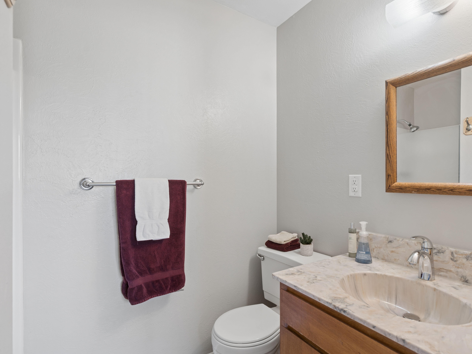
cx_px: 258
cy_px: 182
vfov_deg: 71.6
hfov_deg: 87.5
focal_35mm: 18
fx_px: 245
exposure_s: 1/15
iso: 100
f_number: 6.7
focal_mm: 16
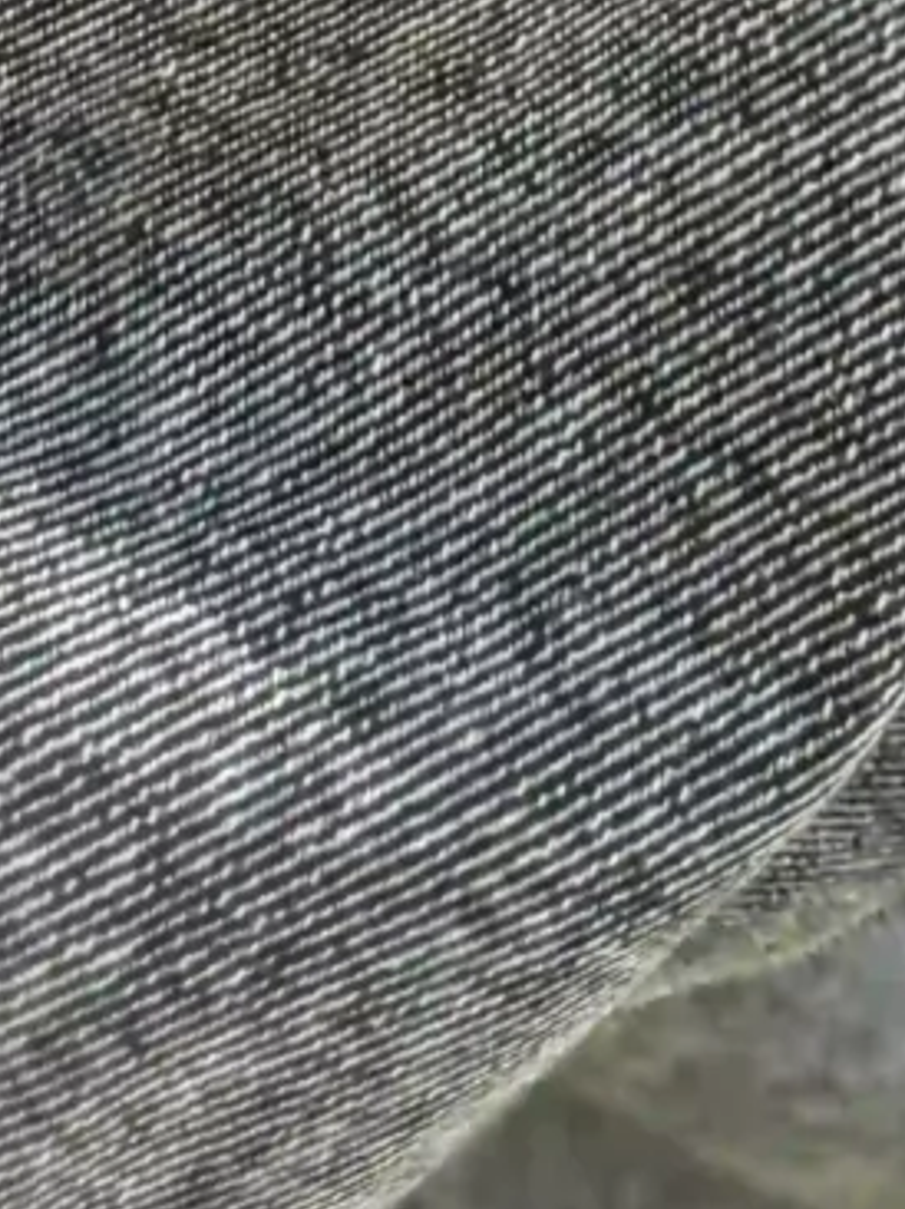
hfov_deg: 8.6
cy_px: -2596
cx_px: -443
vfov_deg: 9.1
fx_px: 5863
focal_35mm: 168
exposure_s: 1/500
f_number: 1.8
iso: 80
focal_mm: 6.76
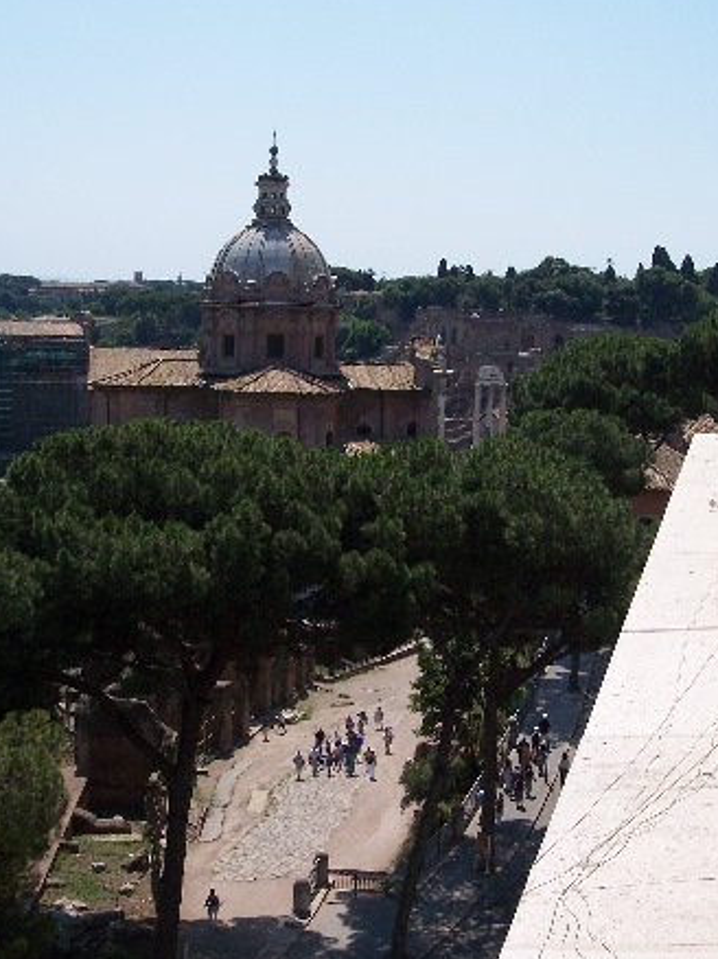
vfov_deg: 36.8
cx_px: 375
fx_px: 1440
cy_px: 539
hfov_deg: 28.0
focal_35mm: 52
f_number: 4.8
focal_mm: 8
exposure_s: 1/1000
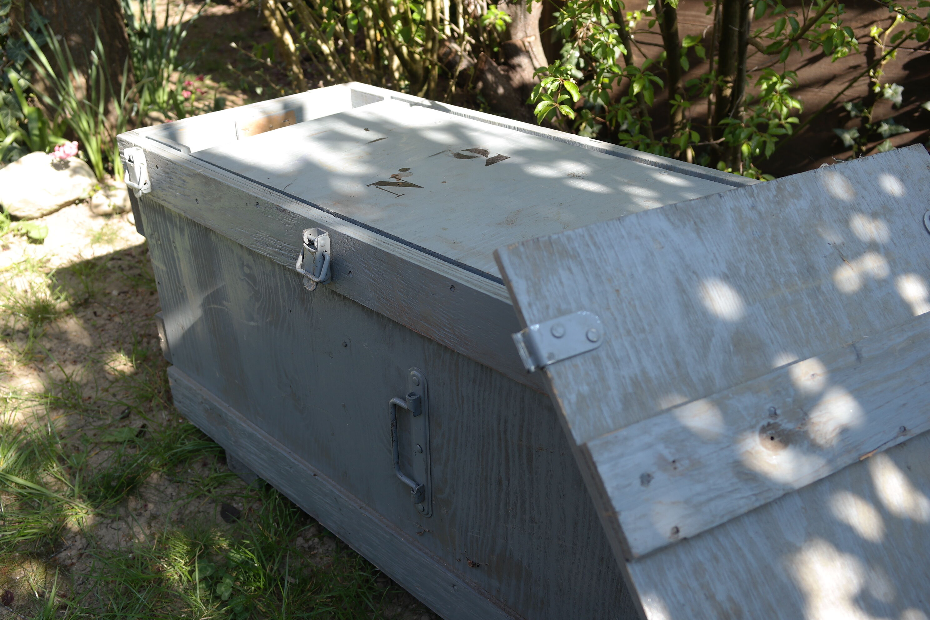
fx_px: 775
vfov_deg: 43.6
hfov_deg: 61.9
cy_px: 310
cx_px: 465
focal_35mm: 30
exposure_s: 1/125
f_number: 4.5
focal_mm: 20
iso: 100
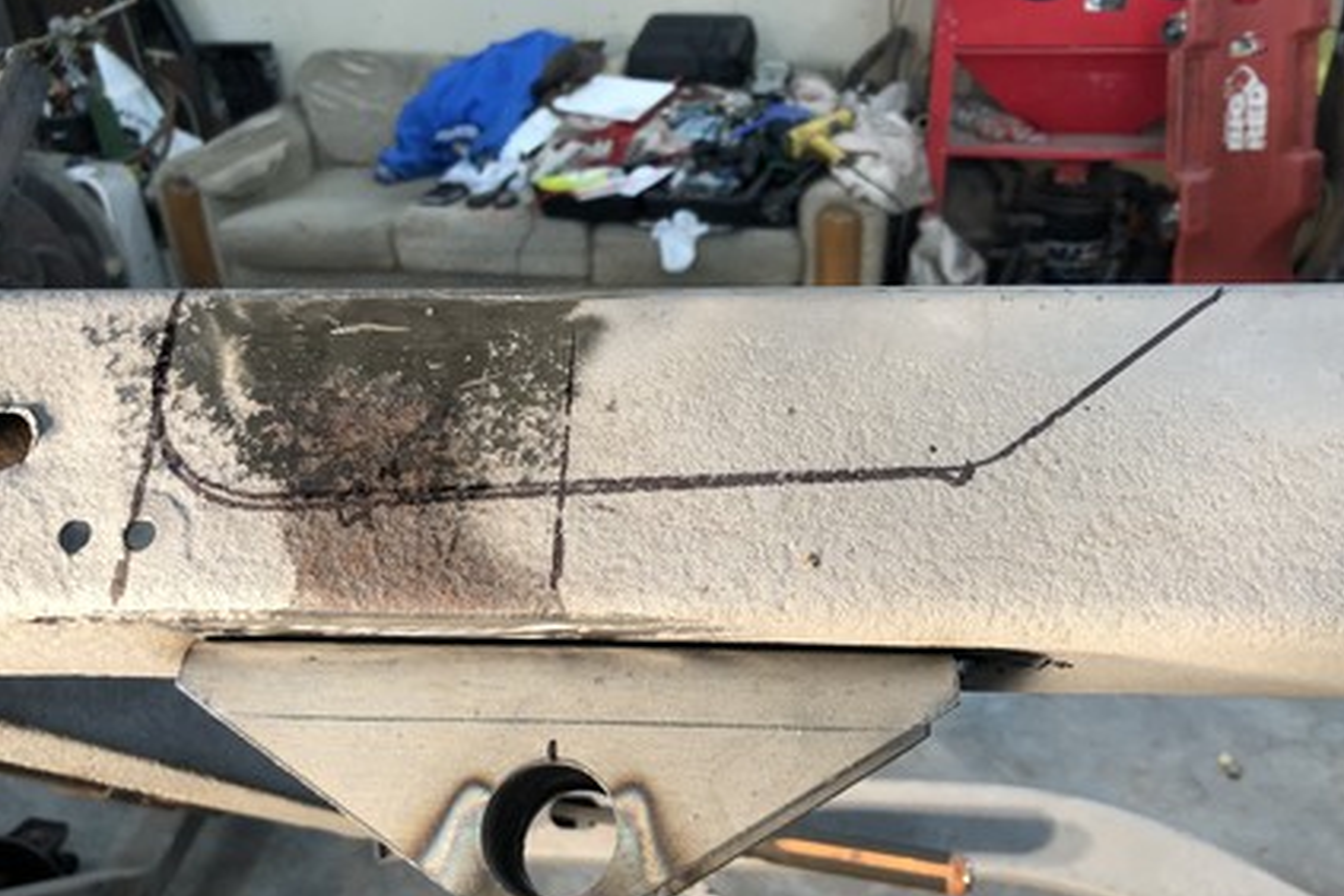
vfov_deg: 42.3
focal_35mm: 31
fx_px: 1157
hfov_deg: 60.3
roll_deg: +3.1
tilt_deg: -31.6
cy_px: 480
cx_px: 661
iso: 40
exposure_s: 1/24
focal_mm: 4
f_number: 1.8
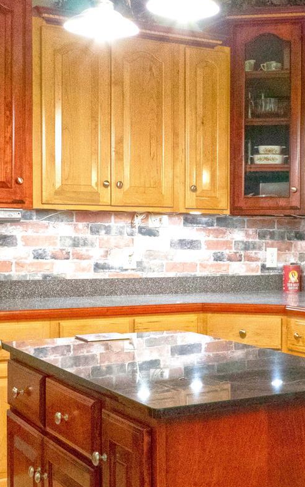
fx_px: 810
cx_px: 319
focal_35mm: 61
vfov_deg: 33.5
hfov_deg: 20.5
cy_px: 260
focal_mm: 14
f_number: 6.3
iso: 3200
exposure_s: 1/50
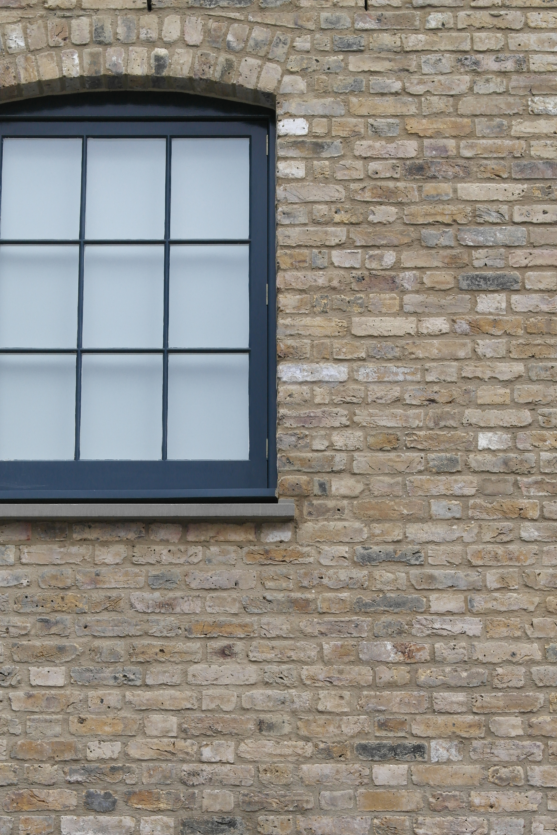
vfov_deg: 20.0
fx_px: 2367
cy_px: 497
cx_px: 263
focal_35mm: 102
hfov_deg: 13.4
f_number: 8
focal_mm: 50
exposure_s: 1/160
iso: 400
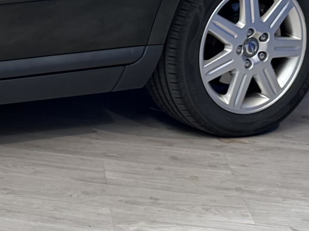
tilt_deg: -11.4
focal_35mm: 136
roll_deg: -0.6
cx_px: -298
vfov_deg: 10.7
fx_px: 1214
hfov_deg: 12.8
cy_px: -50
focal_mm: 6.76
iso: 100
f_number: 1.78
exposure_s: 1/100
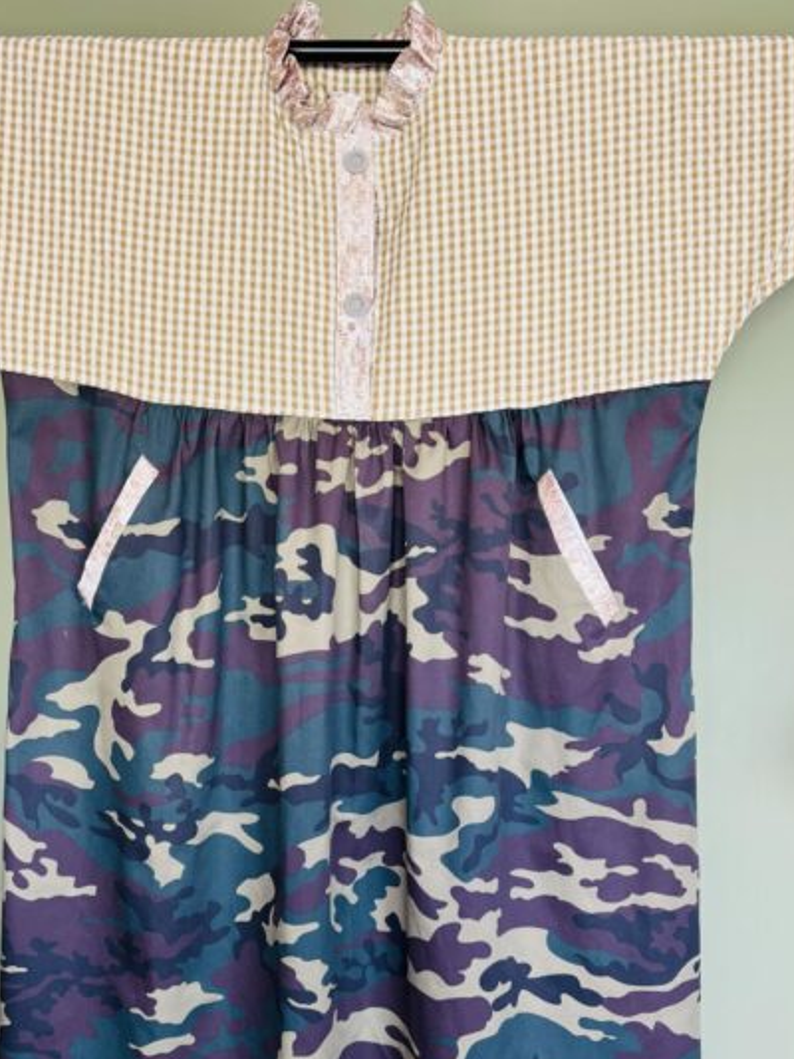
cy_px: 632
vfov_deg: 47.6
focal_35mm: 39
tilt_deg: -7.3
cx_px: 363
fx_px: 1192
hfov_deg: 36.8
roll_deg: -1.6
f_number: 1.6
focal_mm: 5.96
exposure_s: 1/100
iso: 80
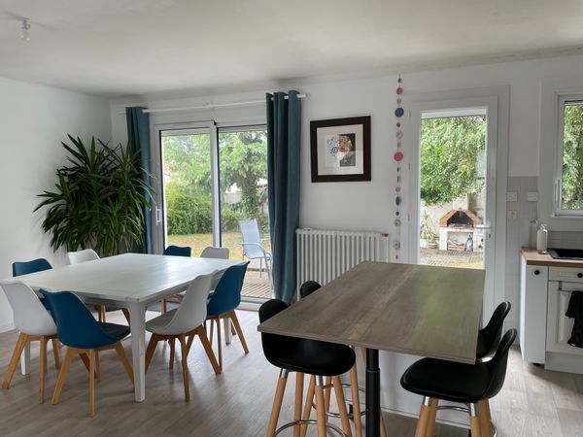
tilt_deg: -4.9
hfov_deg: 67.3
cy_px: 218
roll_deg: +0.3
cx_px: 292
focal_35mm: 26
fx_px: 438
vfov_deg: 53.1
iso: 40
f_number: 1.6
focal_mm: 4.2
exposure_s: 1/121
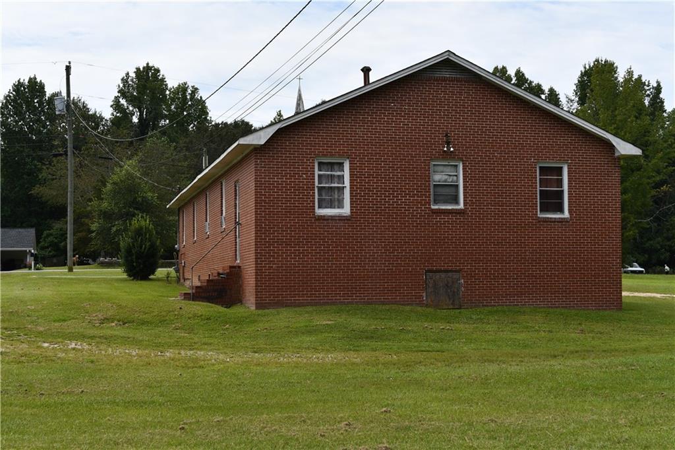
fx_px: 1068
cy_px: 225
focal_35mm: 57
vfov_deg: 23.8
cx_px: 338
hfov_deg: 35.1
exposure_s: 1/250
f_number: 8
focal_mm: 38
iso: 100
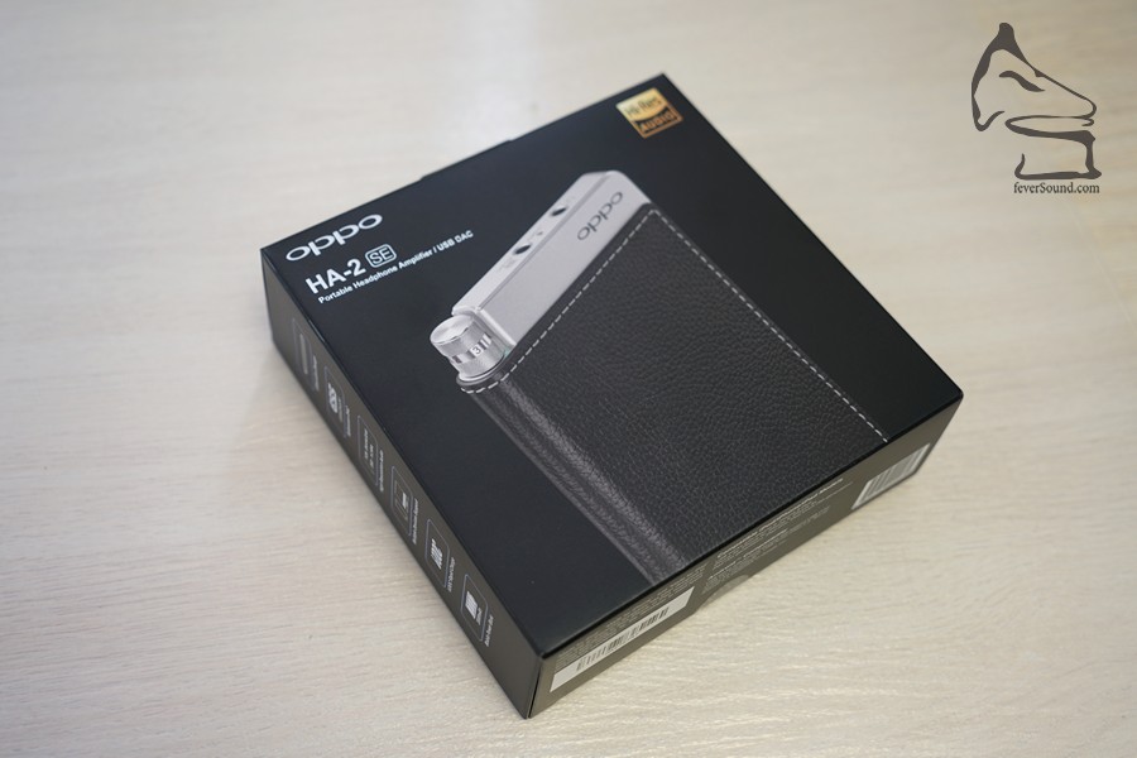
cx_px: 568
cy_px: 379
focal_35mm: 41
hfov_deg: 47.4
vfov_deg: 32.6
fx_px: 1295
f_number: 4
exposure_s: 1/30
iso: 160
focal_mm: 41
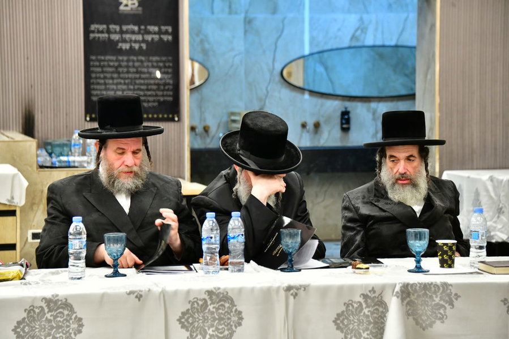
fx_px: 1767
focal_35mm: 125
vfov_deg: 11.0
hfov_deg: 16.4
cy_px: 170
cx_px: 254
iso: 3200
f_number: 5.6
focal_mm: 125
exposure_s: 1/125
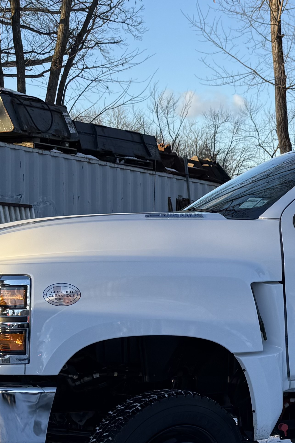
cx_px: 465
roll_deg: -2.3
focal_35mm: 74
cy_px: 302
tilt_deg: -4.2
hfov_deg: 16.5
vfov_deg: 27.1
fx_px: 909
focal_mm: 6.76
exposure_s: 1/1250
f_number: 1.78
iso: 80
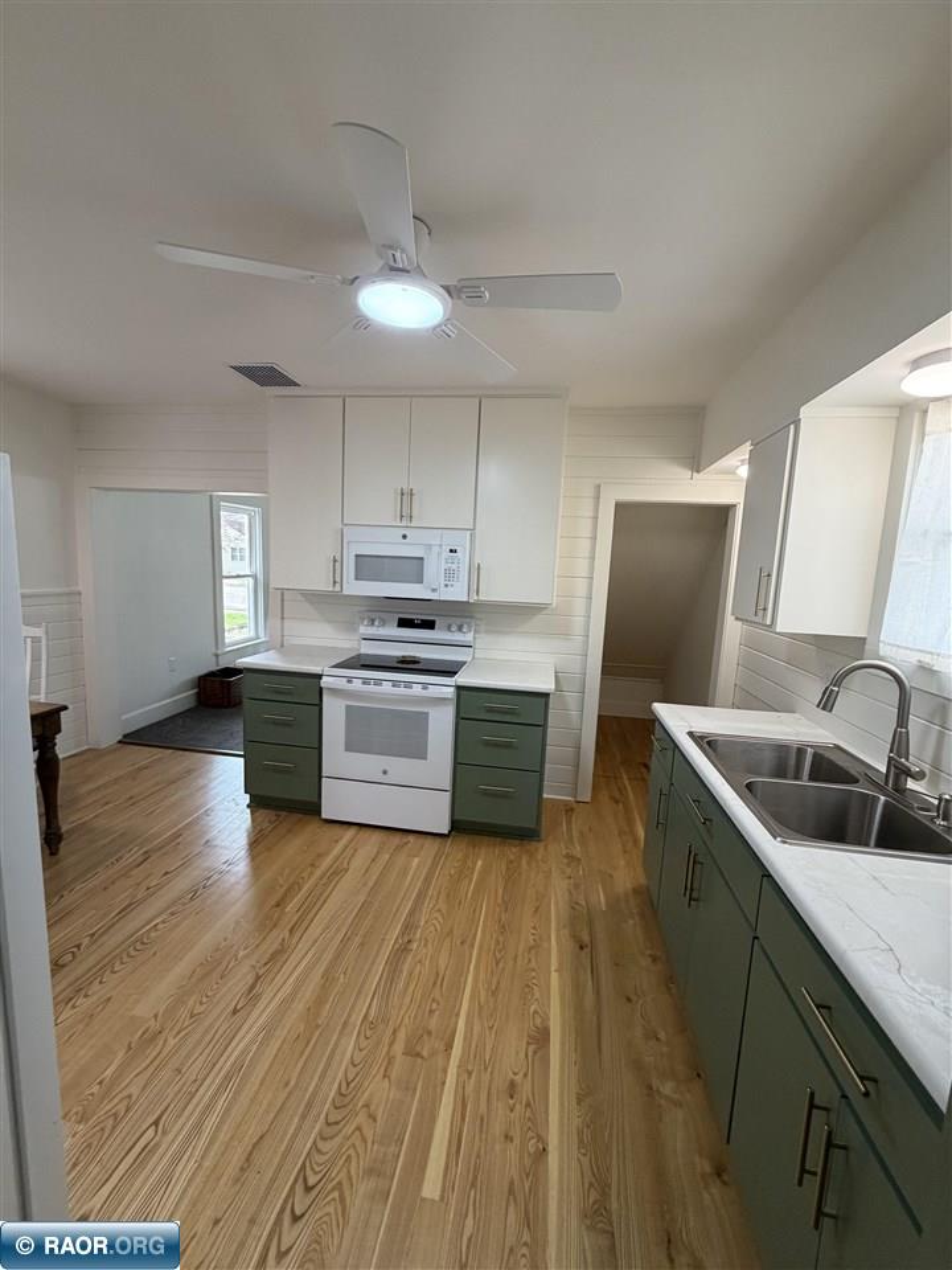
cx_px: 476
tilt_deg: -7.8
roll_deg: -3.3
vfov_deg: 102.1
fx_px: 513
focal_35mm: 14
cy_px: 635
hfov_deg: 85.7
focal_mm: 2.22
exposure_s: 1/120
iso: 250
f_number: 2.2
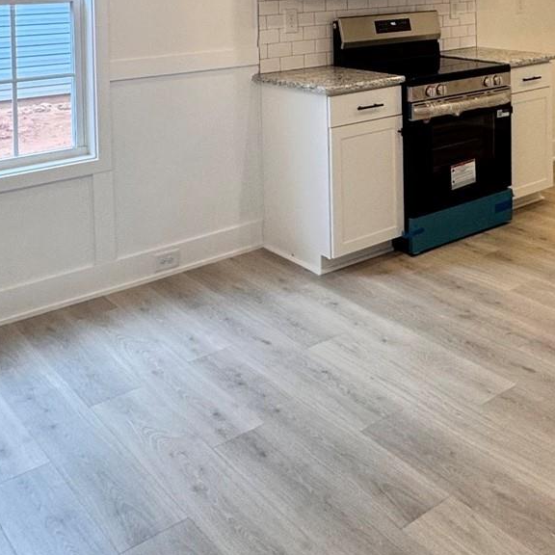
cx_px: 418
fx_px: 798
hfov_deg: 37.4
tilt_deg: -1.4
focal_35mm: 44
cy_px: -19
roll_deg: +1.1
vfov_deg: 34.4
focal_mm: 2.22
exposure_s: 1/120
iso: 100
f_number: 2.2
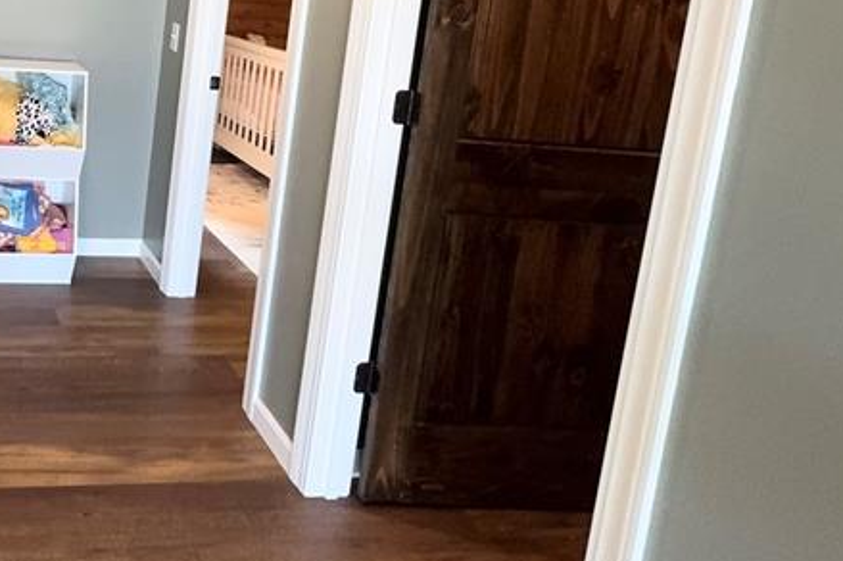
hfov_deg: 48.2
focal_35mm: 34
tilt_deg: -7.4
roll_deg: -4.2
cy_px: 52
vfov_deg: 36.3
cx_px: 40
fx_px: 796
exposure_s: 1/60
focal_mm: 2.22
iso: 200
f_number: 2.2
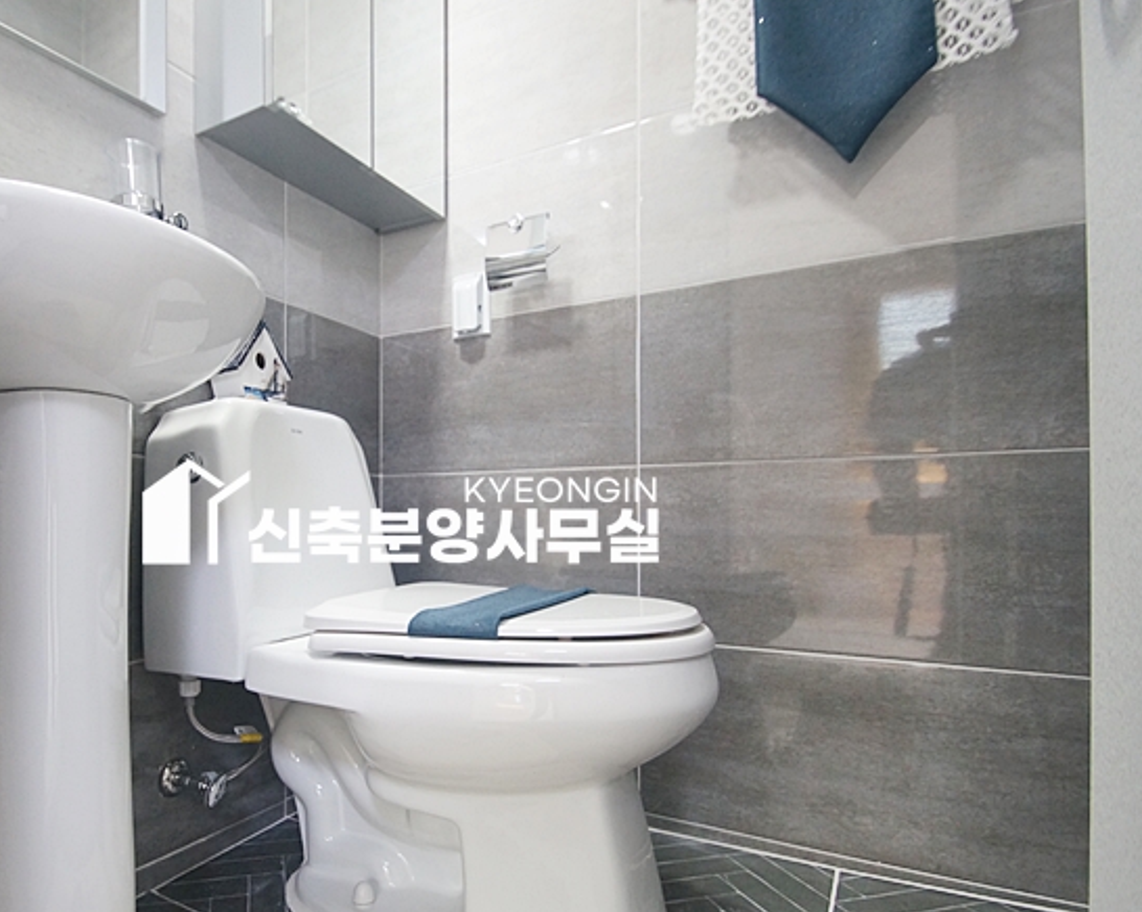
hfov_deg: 71.6
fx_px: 766
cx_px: 399
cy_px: 504
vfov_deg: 61.4
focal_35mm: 23
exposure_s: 1/50
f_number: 3.5
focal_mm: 11
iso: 800
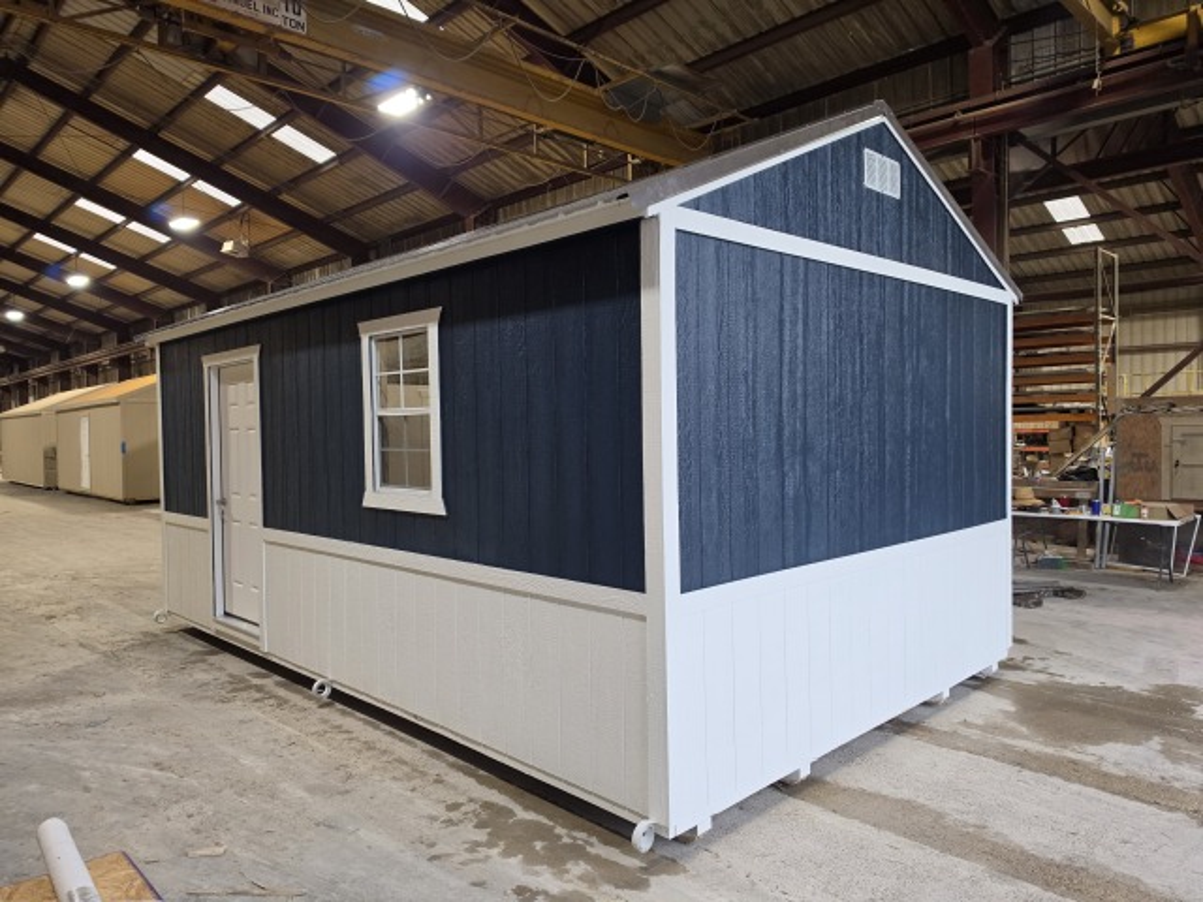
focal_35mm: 23
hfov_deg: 73.9
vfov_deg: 58.9
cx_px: 602
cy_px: 451
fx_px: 799
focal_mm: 6.5
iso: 200
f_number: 1.4
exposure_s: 1/120
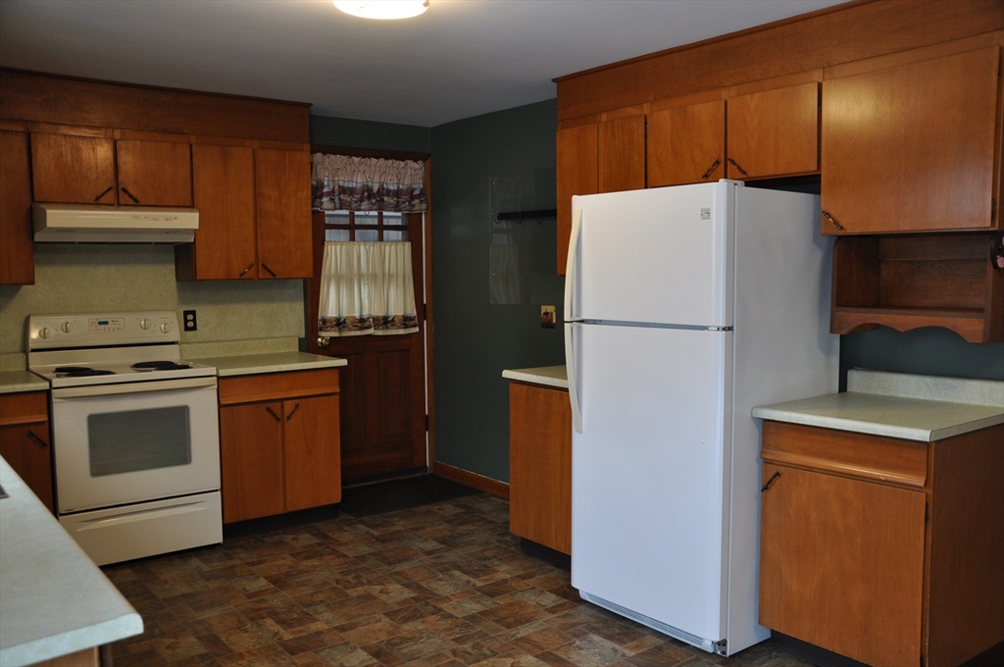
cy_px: 334
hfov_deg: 59.6
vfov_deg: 41.6
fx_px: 877
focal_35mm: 32
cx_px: 502
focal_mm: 21
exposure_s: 1/60
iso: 560
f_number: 4
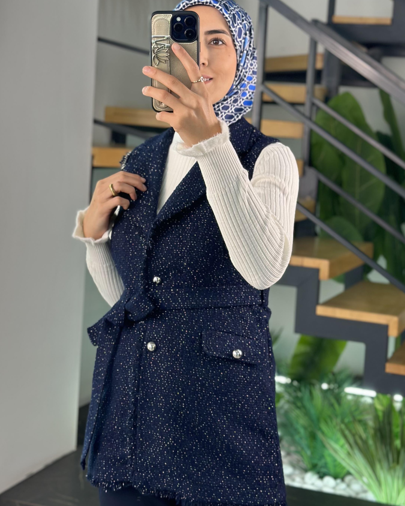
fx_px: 1049
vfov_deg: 27.0
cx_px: 193
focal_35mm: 70
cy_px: 187
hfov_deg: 21.9
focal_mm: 6.86
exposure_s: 1/100
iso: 64
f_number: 1.78
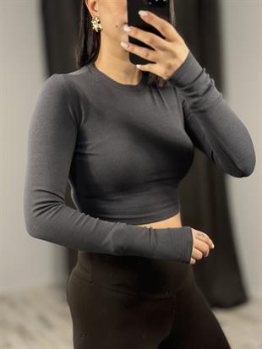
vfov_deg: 39.6
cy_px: 174
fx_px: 484
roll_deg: +4.6
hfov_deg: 30.3
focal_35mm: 48
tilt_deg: -32.2
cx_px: 131
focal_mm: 6.86
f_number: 1.78
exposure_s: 1/100
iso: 250
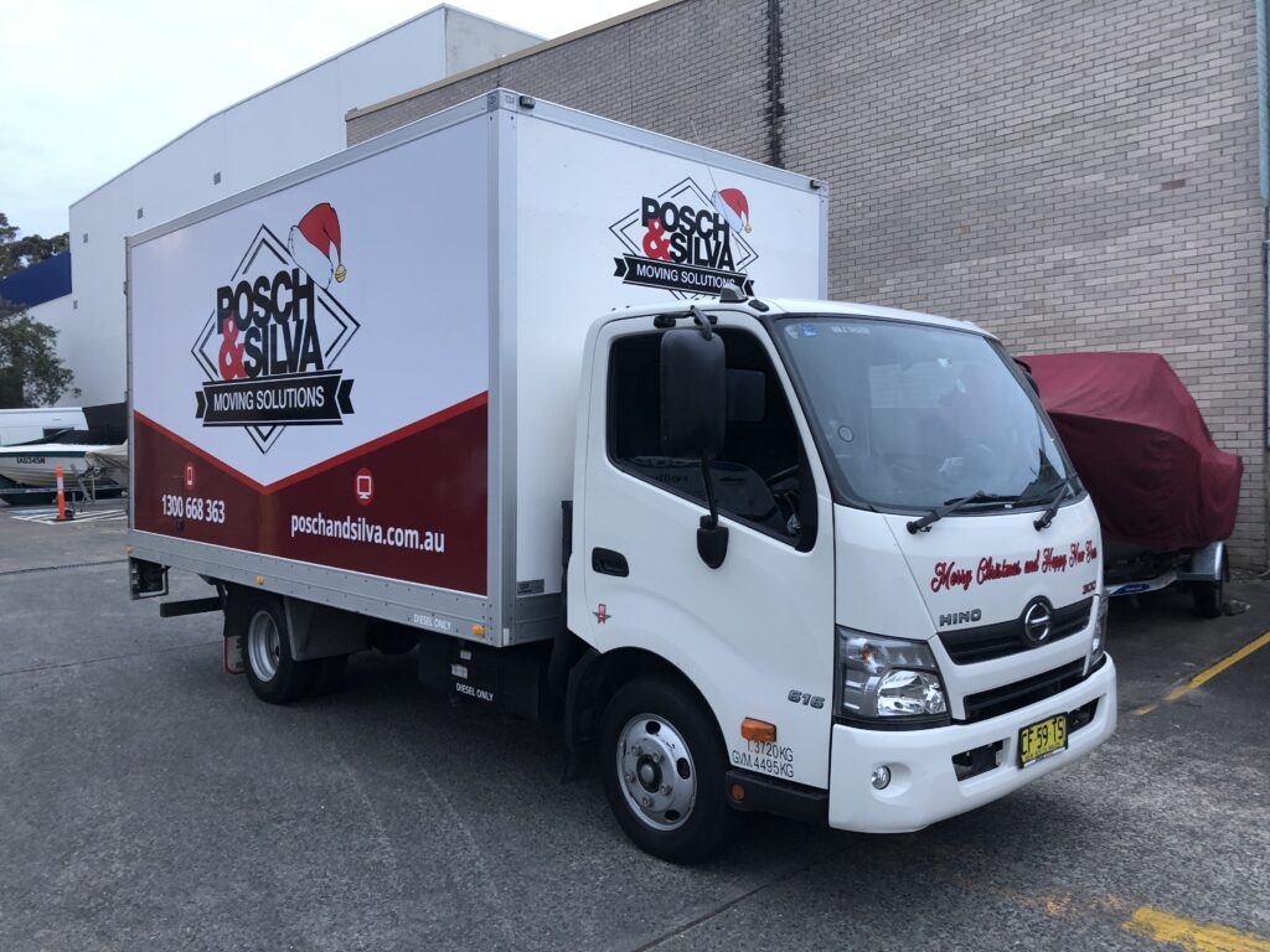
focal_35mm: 28
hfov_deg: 63.4
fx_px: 1027
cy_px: 476
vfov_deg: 49.7
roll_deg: +1.0
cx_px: 635
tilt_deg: -0.7
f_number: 1.8
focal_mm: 3.99
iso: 40
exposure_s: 1/20
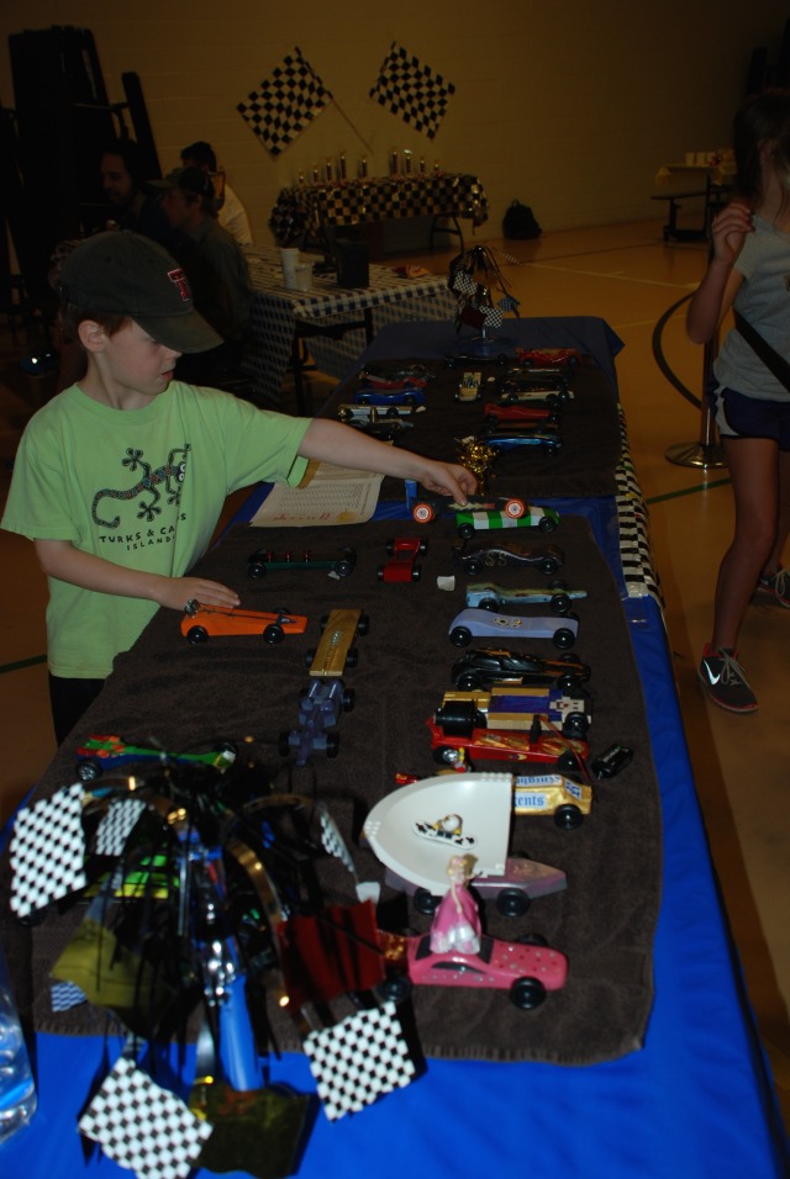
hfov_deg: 40.1
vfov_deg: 57.2
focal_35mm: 33
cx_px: 395
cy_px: 590
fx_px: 1083
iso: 200
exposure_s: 1/60
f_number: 3.8
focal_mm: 22
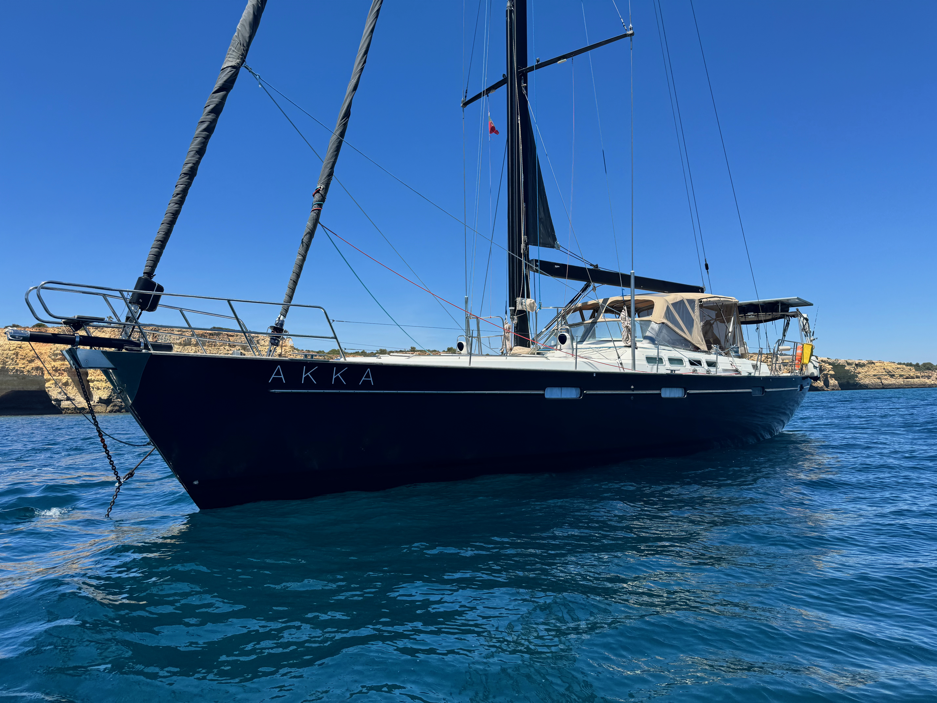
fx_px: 650
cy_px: 352
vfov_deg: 56.8
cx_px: 468
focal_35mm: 24
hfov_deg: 71.6
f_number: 1.78
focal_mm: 6.76
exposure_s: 1/3802
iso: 80
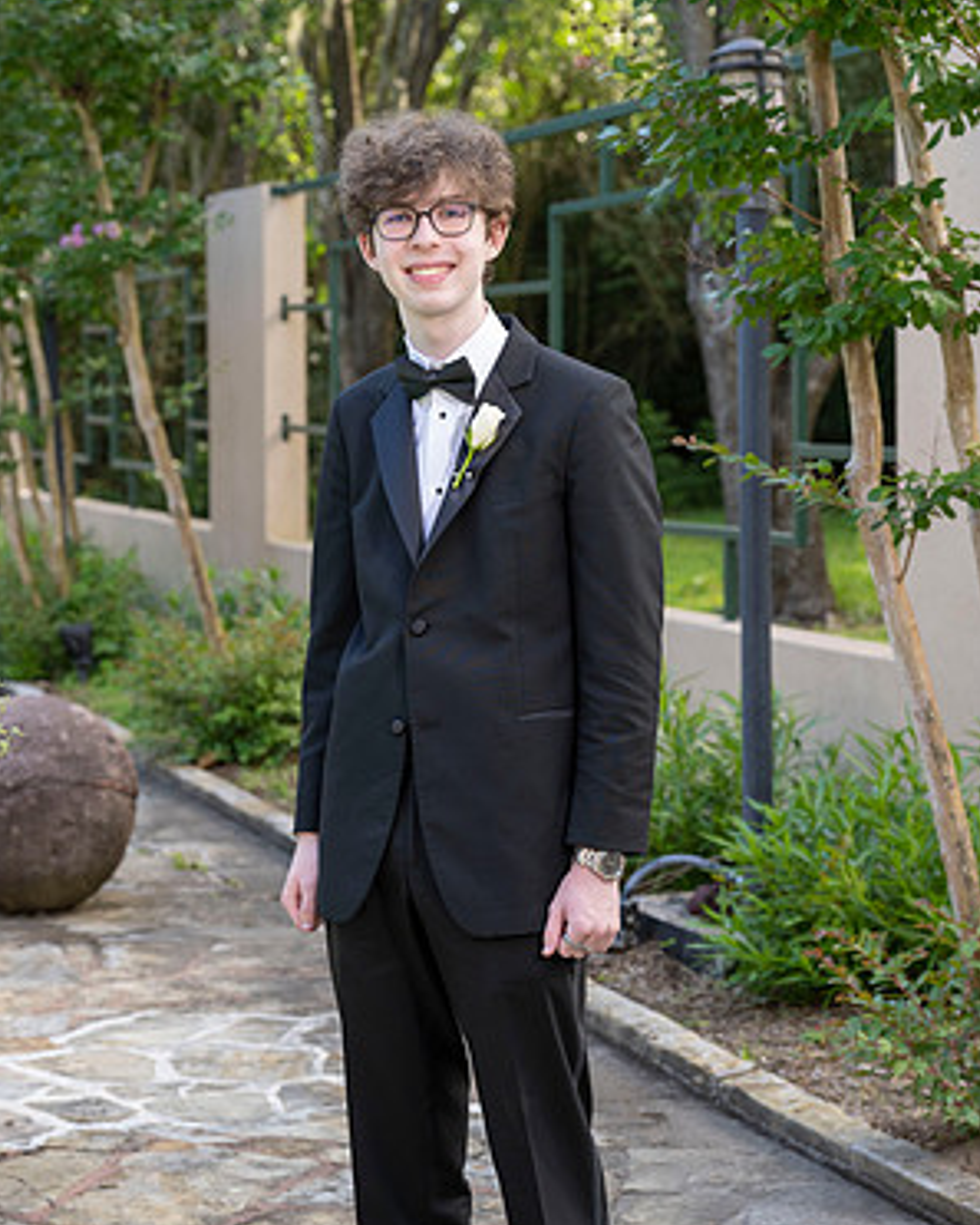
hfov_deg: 18.7
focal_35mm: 82
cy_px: 508
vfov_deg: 23.3
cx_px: 492
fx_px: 2972
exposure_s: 1/200
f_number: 5
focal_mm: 72
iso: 500
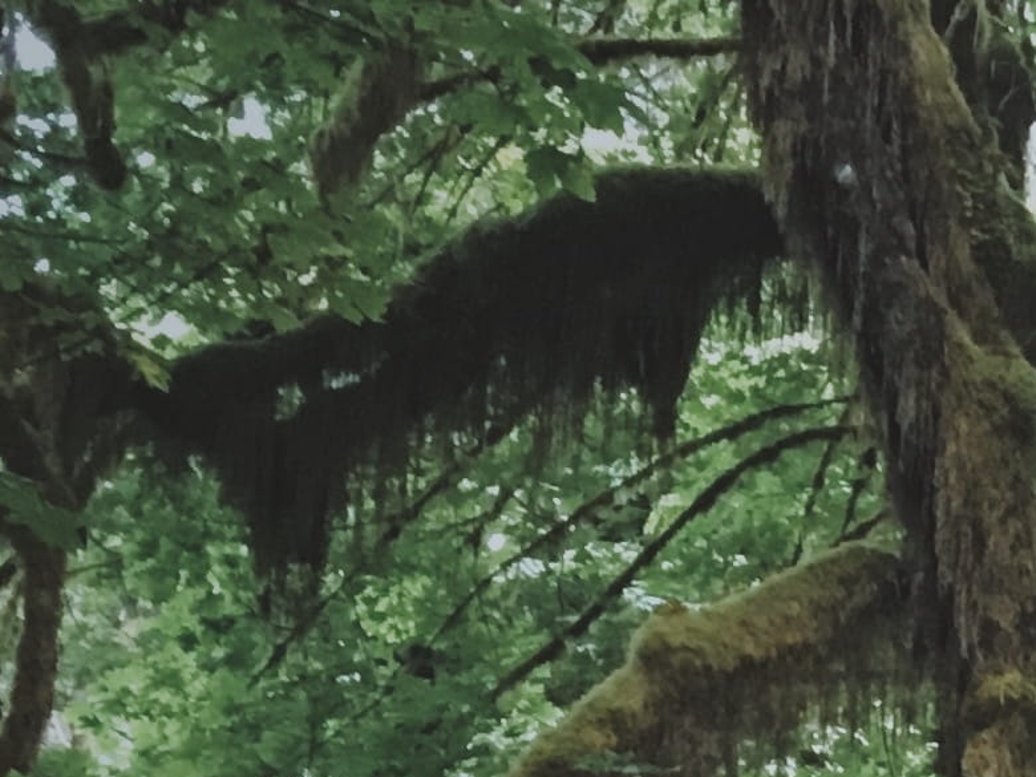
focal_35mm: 150
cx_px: 2348
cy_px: 1828
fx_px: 4489
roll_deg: +1.5
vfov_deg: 9.0
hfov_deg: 11.3
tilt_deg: +14.9
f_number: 2.2
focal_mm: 4.15
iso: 200
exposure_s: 1/24
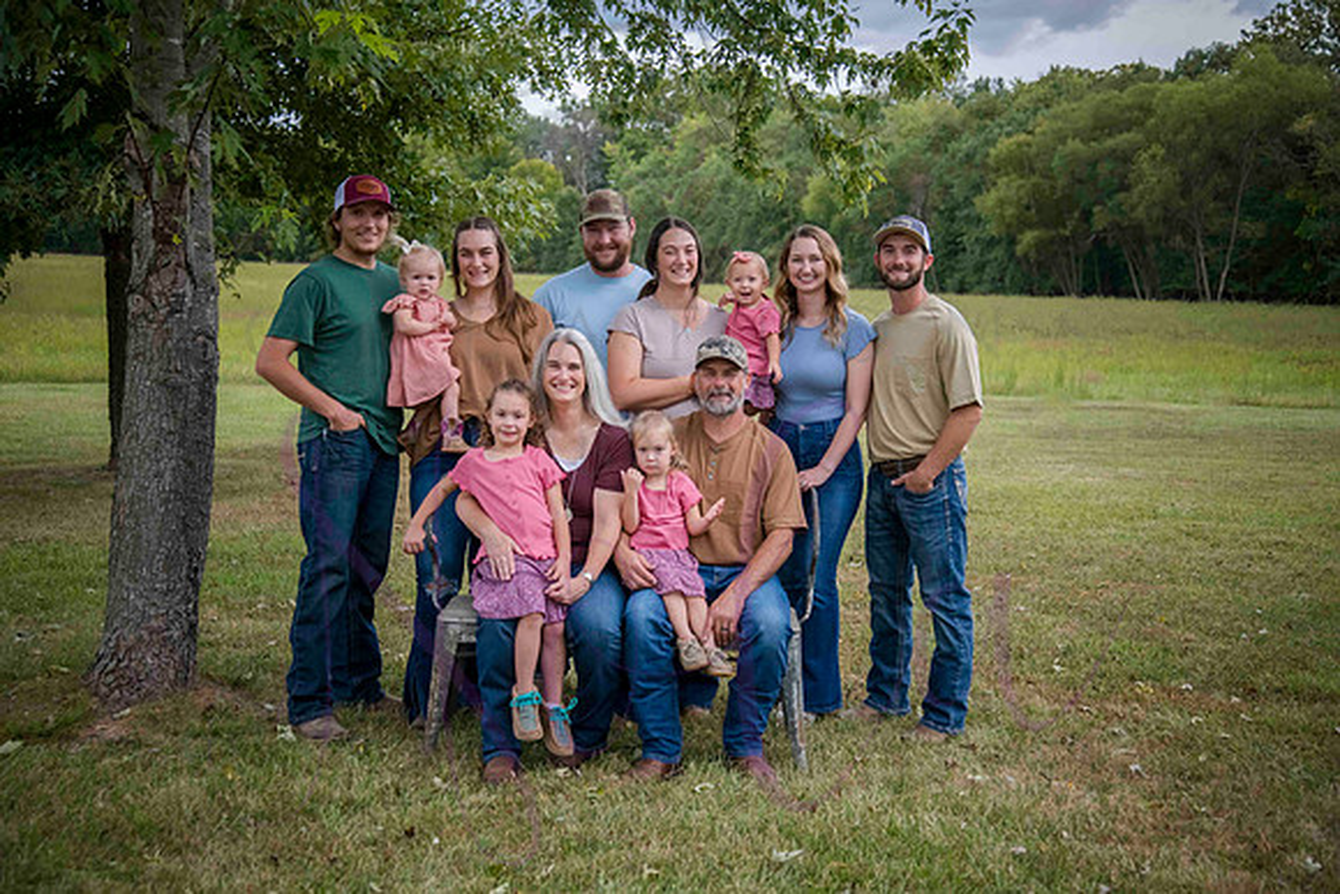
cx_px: 670
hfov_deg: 39.6
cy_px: 447
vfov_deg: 27.0
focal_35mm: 50
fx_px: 1861
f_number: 4.2
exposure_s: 1/640
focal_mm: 50
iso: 400
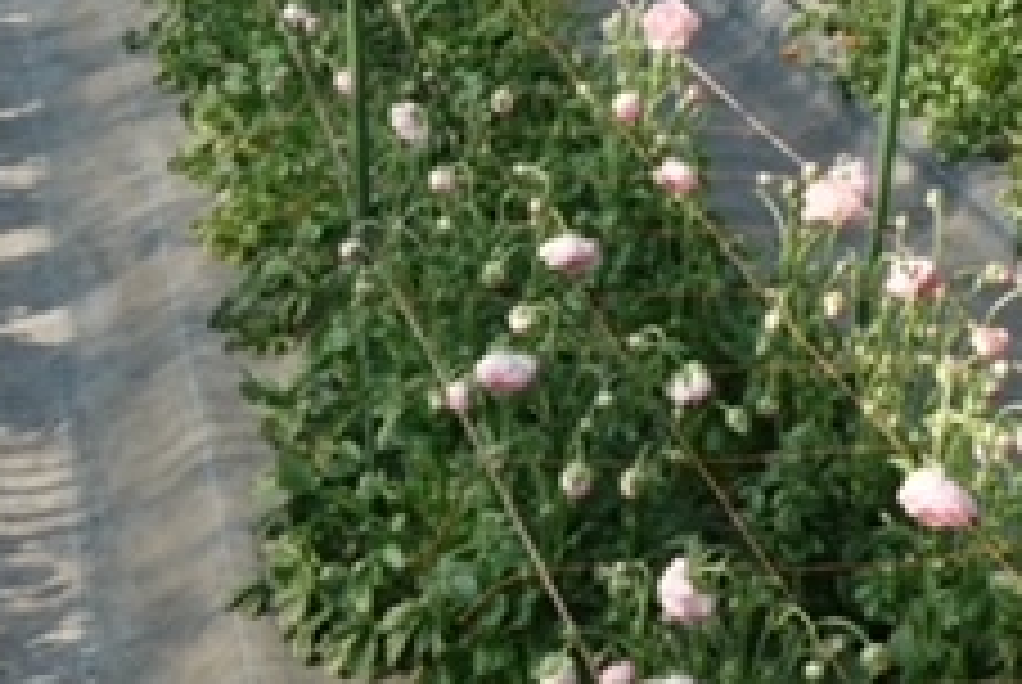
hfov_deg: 25.5
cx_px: 347
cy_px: 4
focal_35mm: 79
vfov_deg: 17.0
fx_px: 2246
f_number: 5.6
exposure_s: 1/200
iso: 125
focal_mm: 10.4
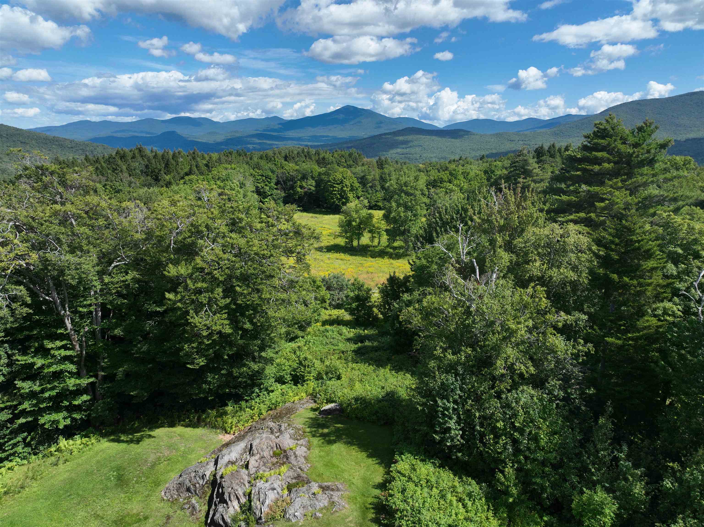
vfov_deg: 56.8
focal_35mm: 24
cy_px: 264
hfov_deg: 71.6
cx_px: 352
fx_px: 488
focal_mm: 12.29
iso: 120
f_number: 2.8
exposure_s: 1/2000
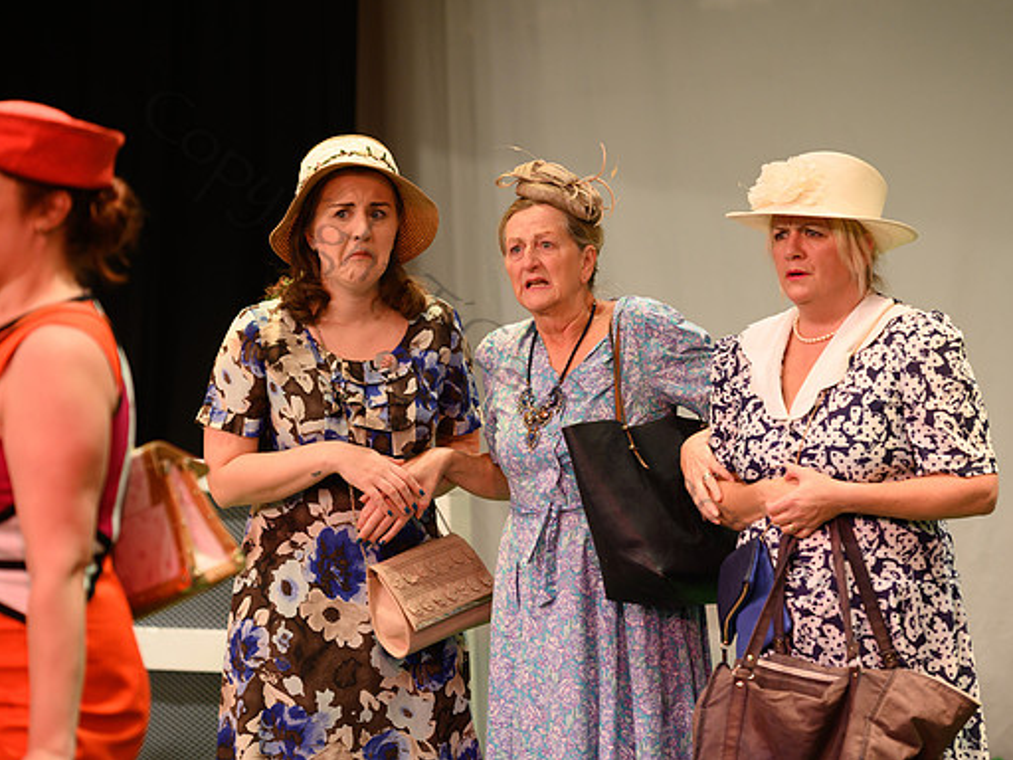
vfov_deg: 11.1
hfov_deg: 14.8
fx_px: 3892
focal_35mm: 133
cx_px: 534
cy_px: 379
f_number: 2.8
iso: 800
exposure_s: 1/125
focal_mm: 122
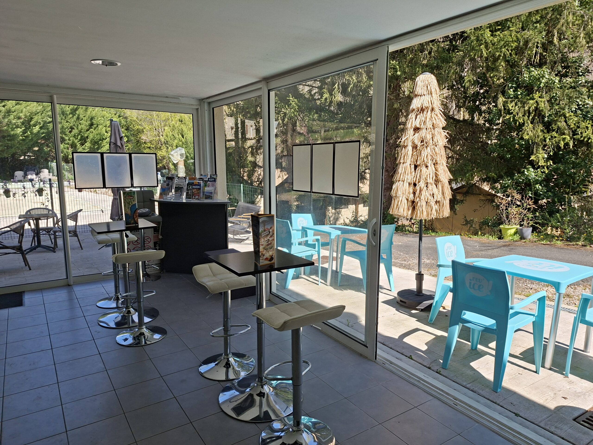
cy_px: 222
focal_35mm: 23
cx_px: 296
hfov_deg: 73.9
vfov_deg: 58.9
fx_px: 394
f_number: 1.8
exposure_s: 1/1014
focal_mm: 5.54
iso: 40
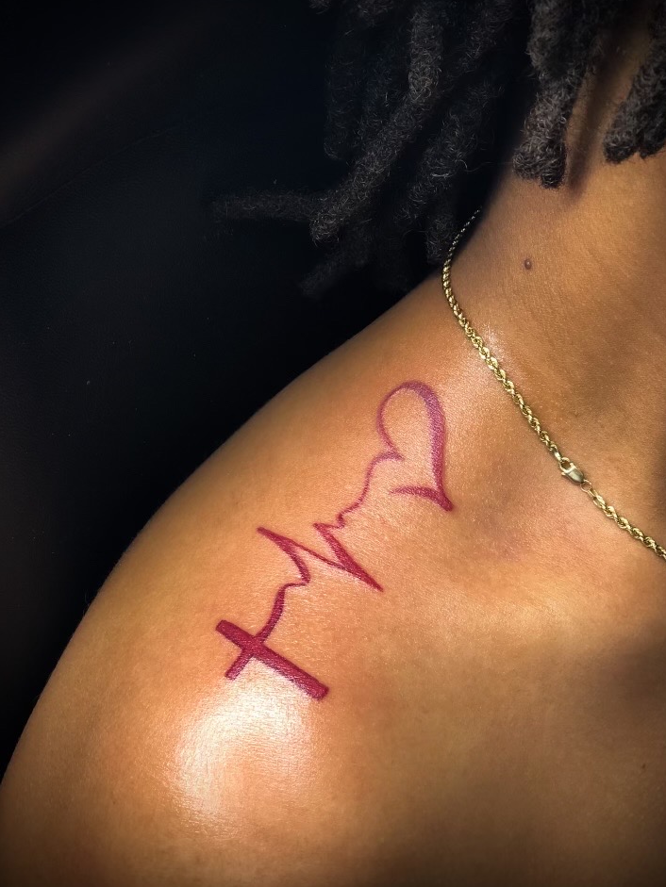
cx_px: 346
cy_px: 461
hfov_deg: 23.7
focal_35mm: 62
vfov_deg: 31.2
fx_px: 1590
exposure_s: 1/30
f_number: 2.8
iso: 32
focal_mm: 6.6
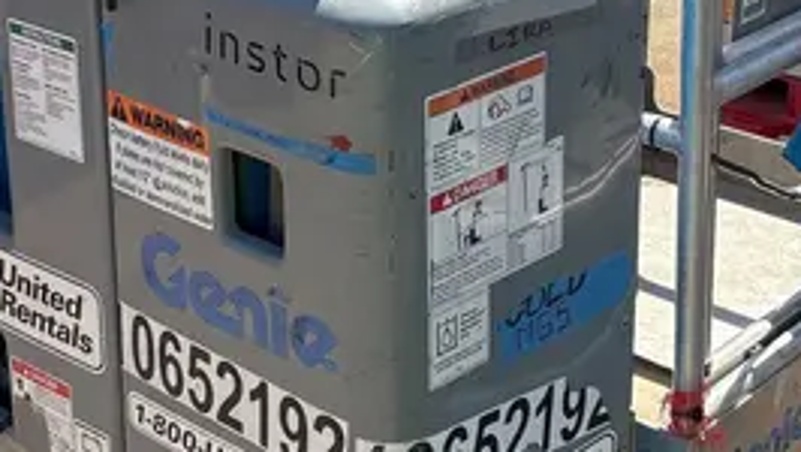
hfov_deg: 27.2
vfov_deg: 15.3
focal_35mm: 78
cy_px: 38
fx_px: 1658
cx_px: 394
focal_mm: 5.96
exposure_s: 1/2451
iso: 64
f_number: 1.6
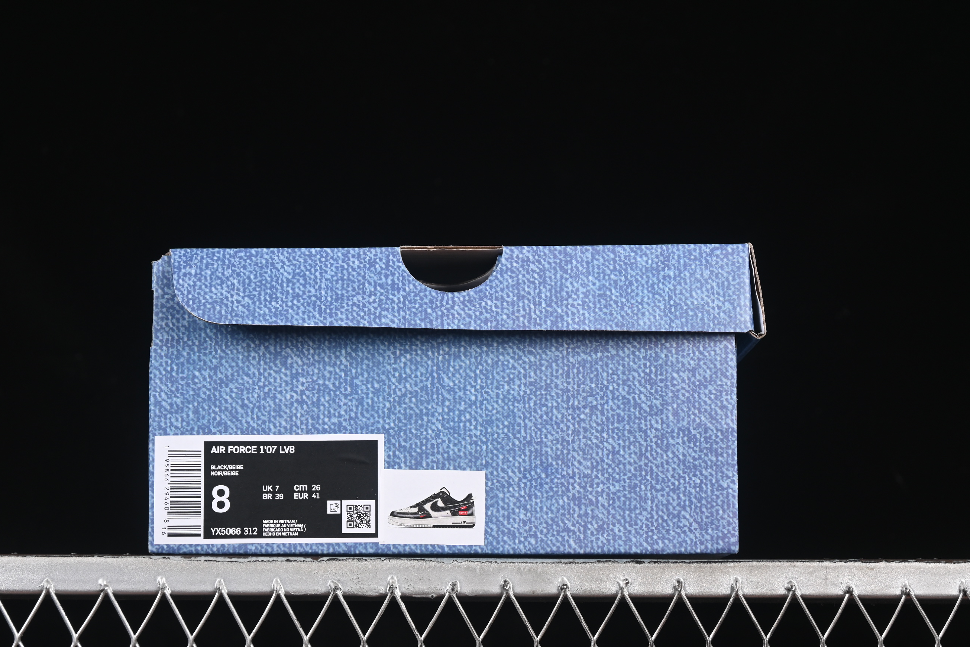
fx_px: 2155
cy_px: 342
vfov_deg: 17.1
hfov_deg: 25.4
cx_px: 454
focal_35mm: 80
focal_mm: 50
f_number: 7.1
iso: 160
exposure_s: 1/60
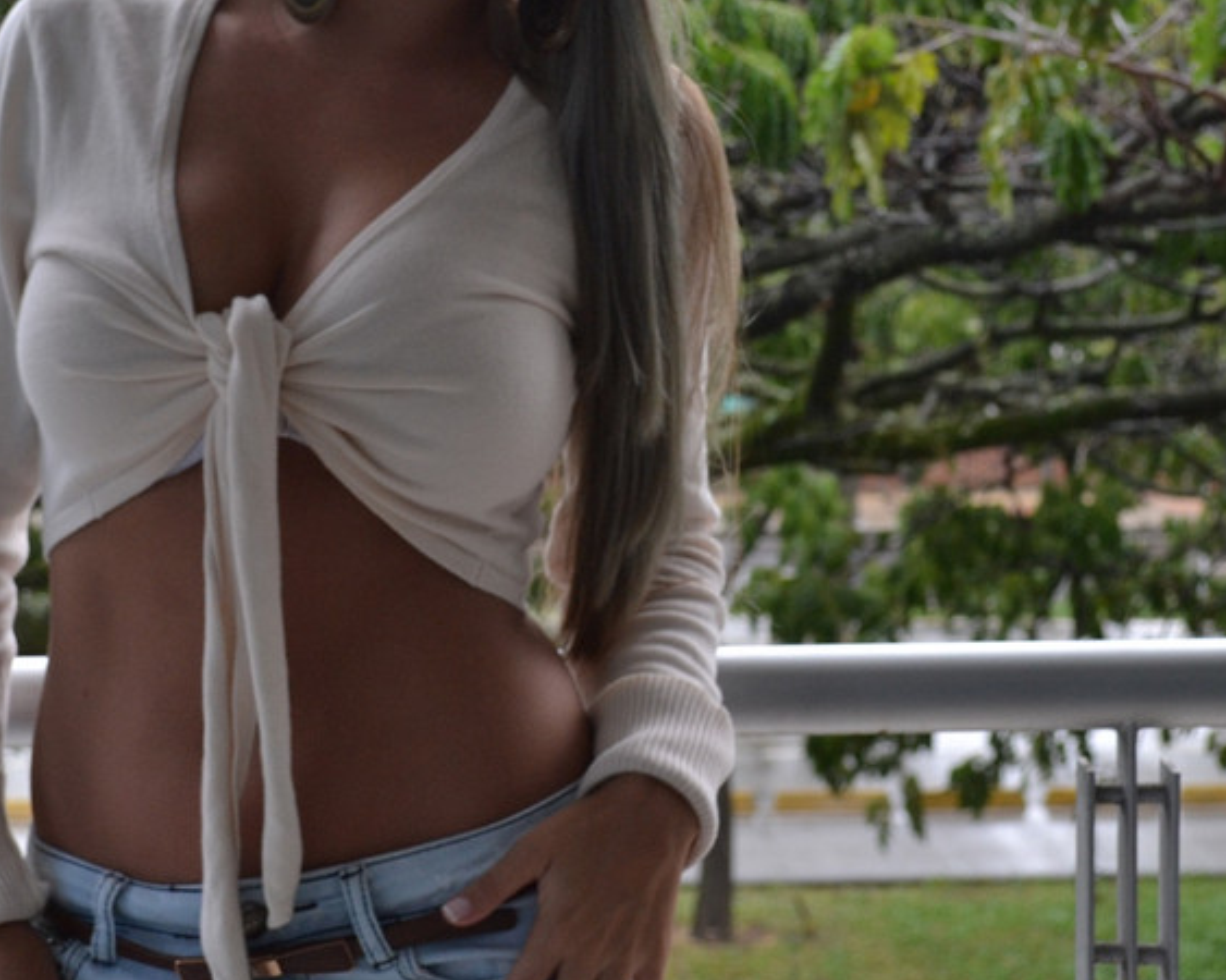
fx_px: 3482
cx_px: 621
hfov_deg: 20.0
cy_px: 172
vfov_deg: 15.9
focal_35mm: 96
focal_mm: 32
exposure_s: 1/100
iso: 400
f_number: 5
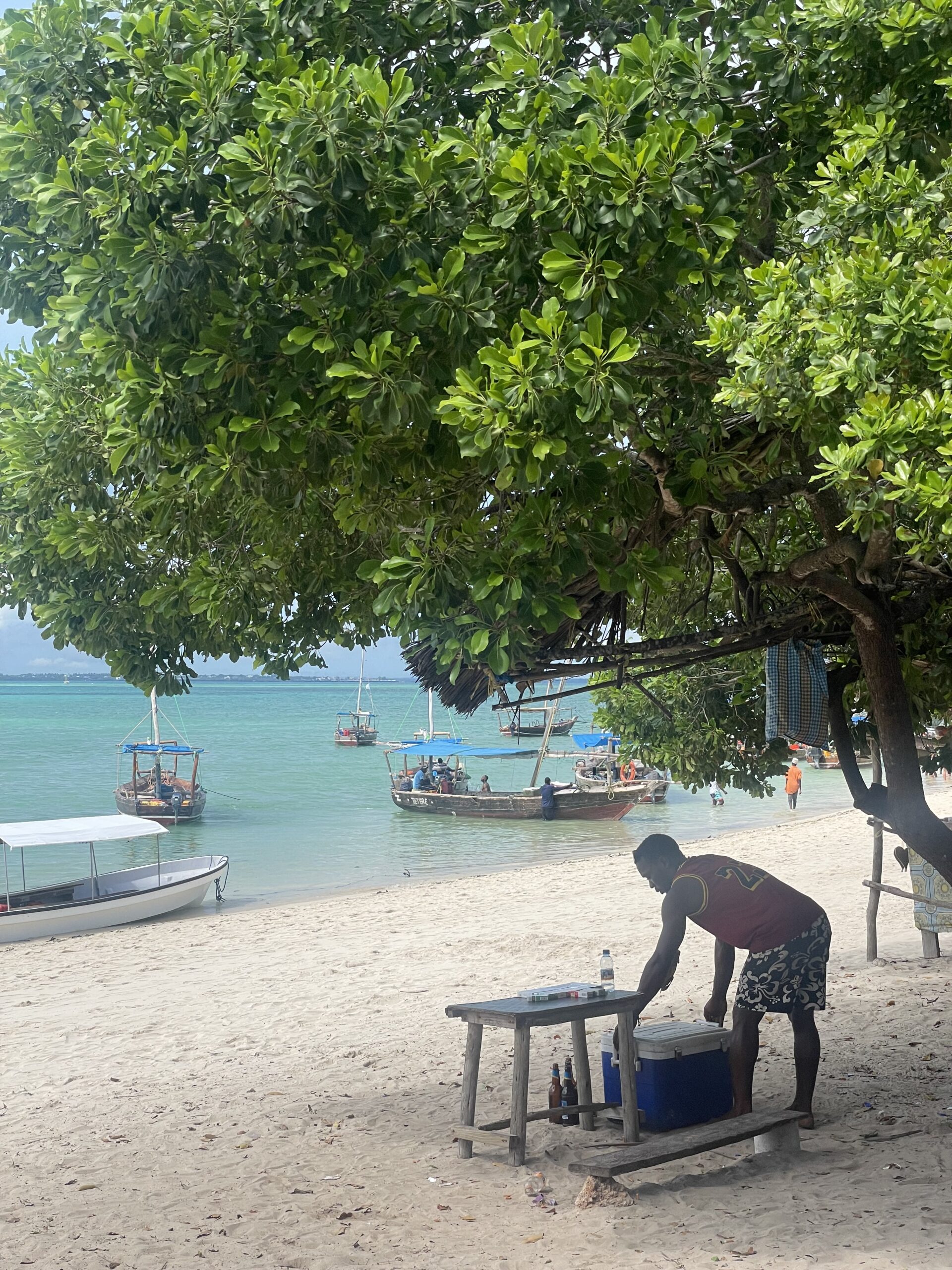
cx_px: 476
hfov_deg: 28.0
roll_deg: +0.6
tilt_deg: +2.4
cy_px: 635
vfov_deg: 36.8
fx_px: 1907
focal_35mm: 52
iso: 25
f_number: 2
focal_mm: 6
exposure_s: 1/1261
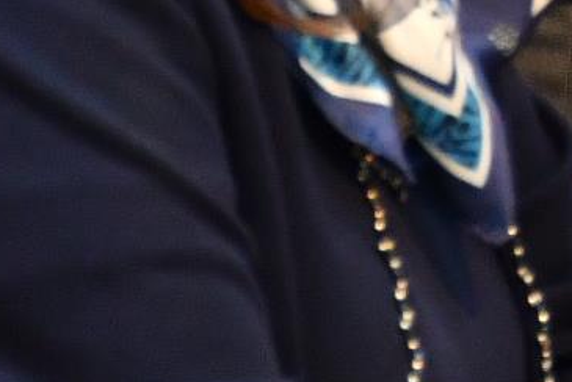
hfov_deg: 1.9
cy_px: -452
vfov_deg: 1.3
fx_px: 17205
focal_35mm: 1082
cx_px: 1287
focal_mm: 95
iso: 1250
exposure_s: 1/100
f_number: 5.6
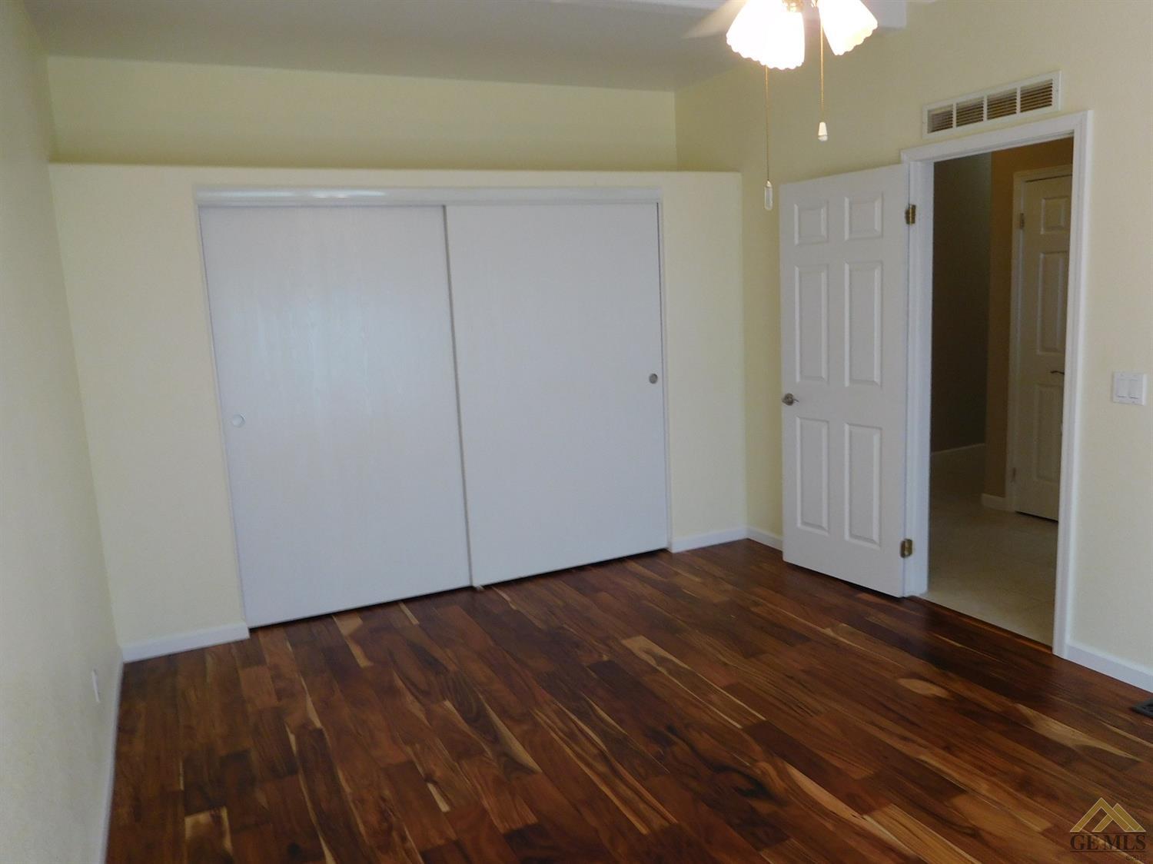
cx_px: 576
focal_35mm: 25
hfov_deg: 69.4
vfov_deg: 54.9
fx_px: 832
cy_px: 432
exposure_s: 1/30
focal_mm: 4.5
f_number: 3.4
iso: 180
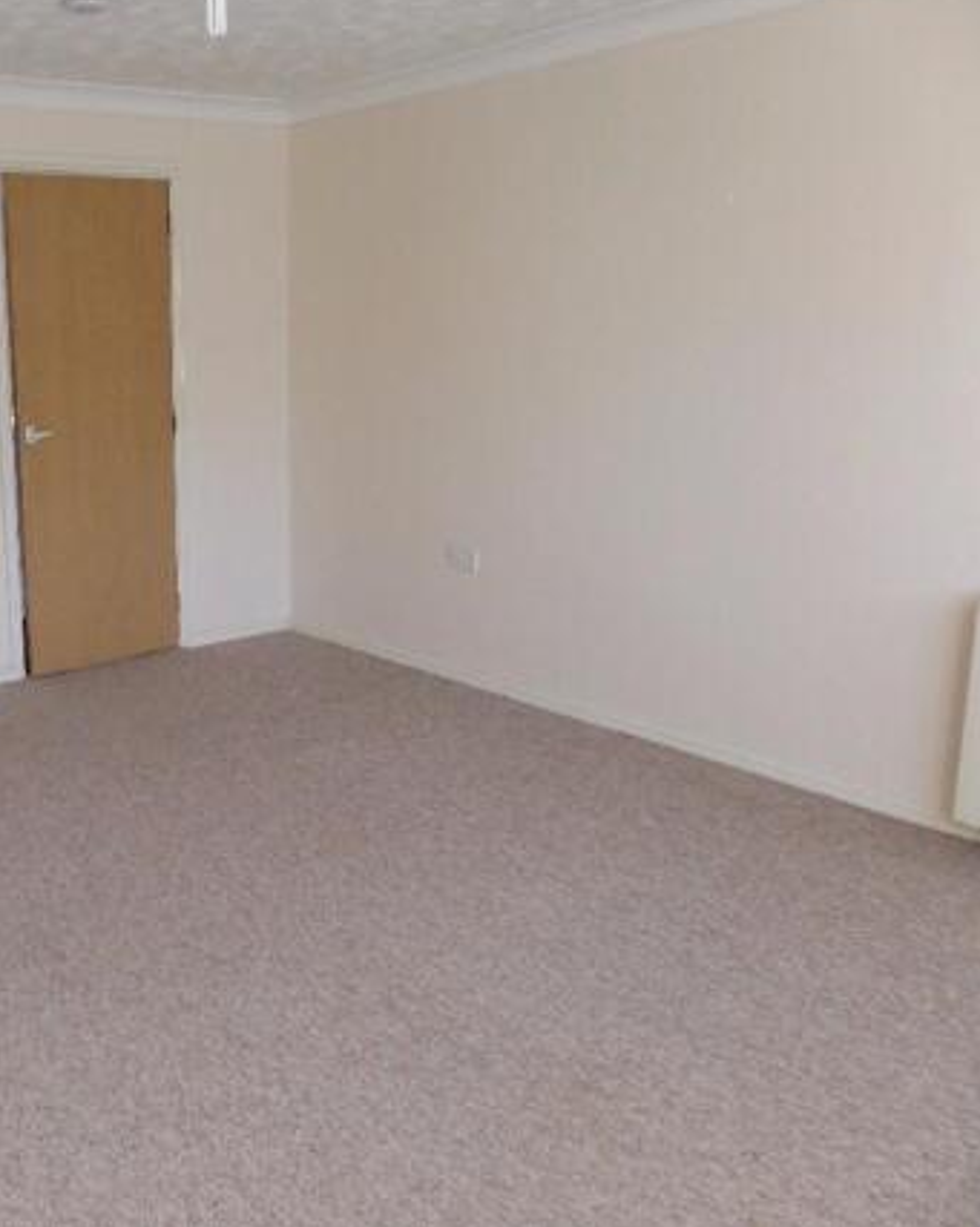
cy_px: 608
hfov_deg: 42.8
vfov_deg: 55.7
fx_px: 1161
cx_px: 145
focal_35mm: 32
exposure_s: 1/30
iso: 200
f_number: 3.2
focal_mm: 4
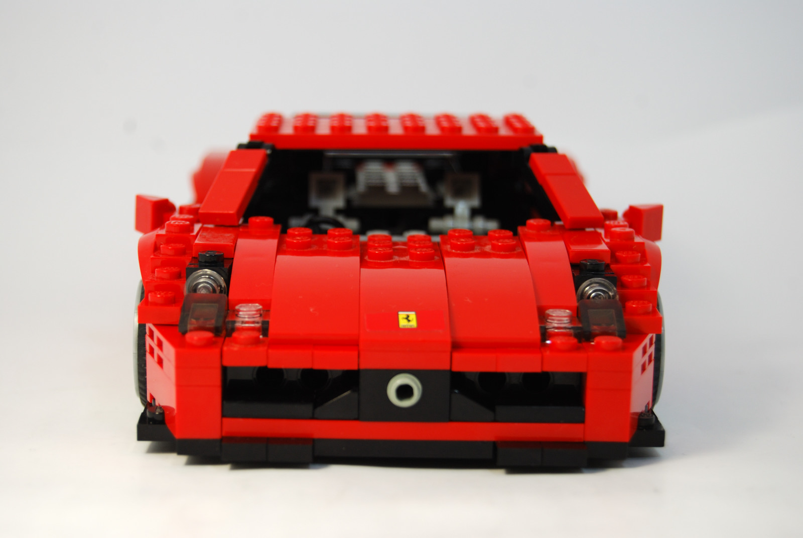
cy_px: 269
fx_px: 1842
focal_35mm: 82
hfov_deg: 24.6
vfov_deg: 16.6
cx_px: 402
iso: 200
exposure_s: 1/80
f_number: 5.6
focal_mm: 55
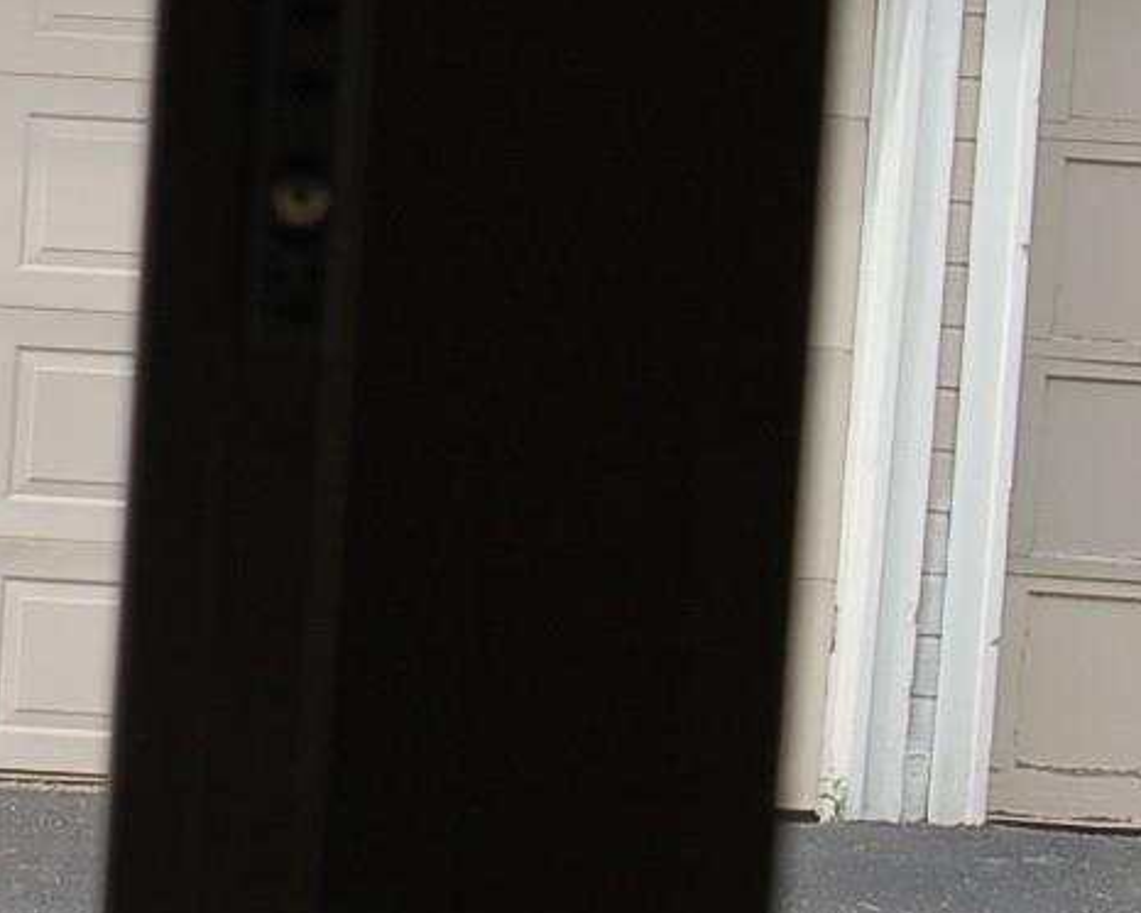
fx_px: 4290
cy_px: -117
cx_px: -377
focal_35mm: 127
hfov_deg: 14.5
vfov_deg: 11.9
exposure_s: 1/200
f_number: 7.1
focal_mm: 28
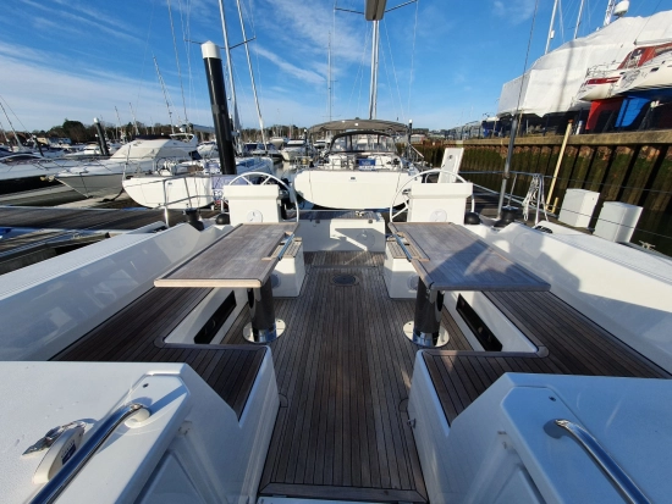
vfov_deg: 90.0
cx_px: 336
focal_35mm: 13
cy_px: 252
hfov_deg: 106.2
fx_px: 252
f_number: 2.2
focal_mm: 1.8
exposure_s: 1/1224
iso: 50
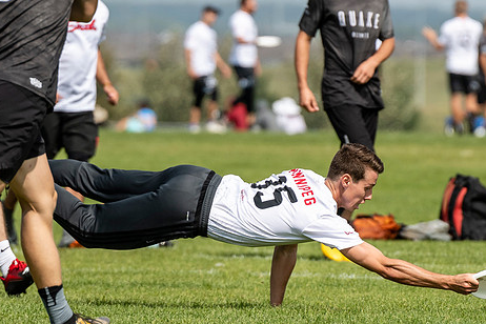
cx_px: 327
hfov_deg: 3.1
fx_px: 8963
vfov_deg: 2.1
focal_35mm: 664
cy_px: 217
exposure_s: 1/2500
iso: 200
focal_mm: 200
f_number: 4
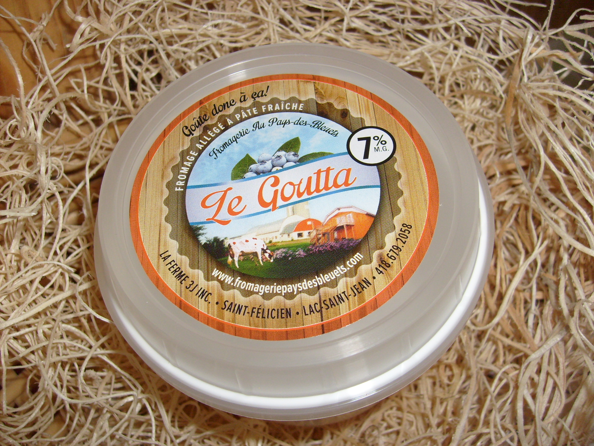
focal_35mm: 35
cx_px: 297
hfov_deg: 52.6
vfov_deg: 40.7
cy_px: 223
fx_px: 601
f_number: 2.8
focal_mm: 5.8
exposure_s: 1/45
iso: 100
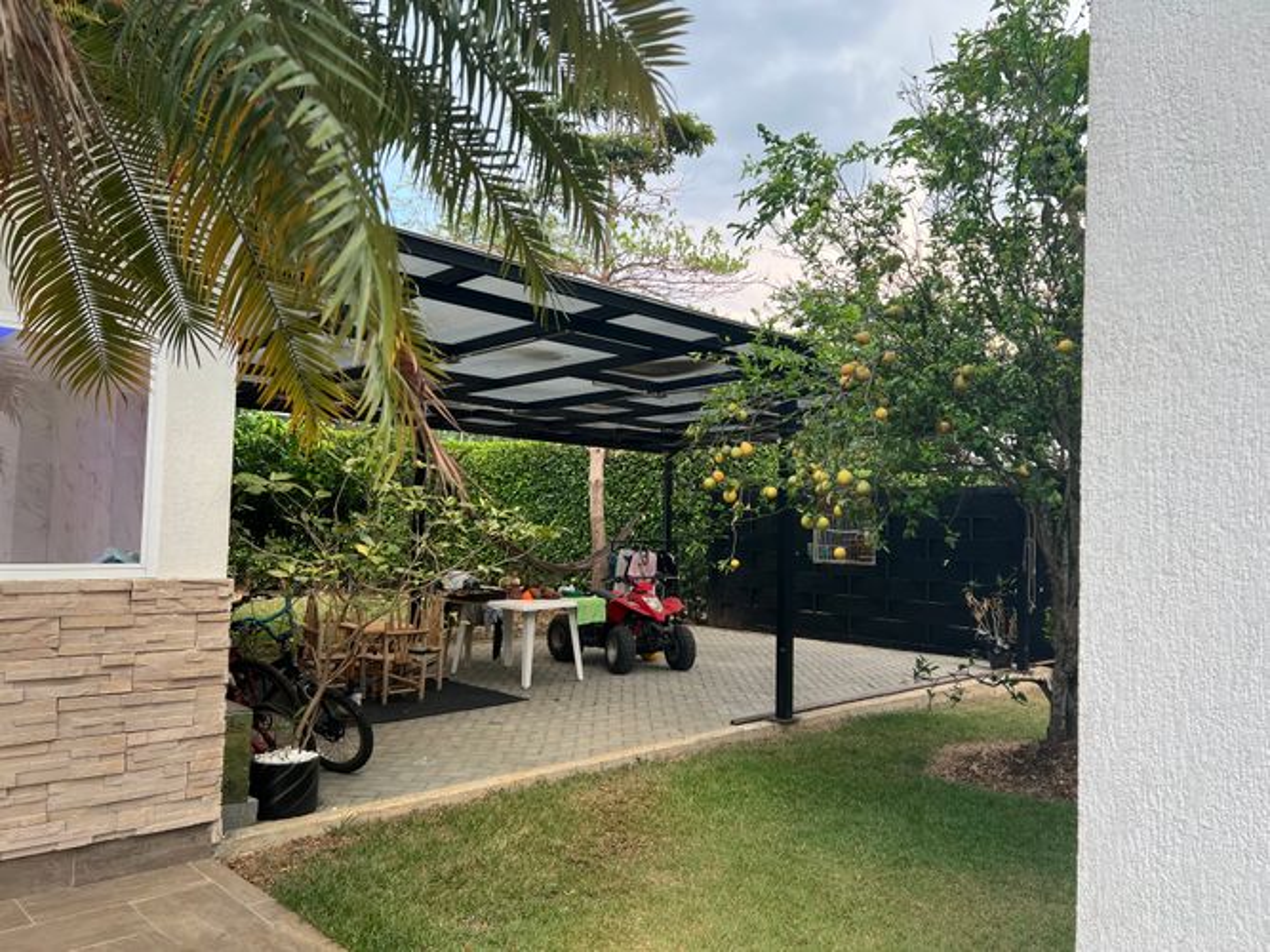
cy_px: 476
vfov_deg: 53.0
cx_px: 635
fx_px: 954
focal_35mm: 26
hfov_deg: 67.3
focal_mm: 5.7
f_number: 1.5
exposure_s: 1/120
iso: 50
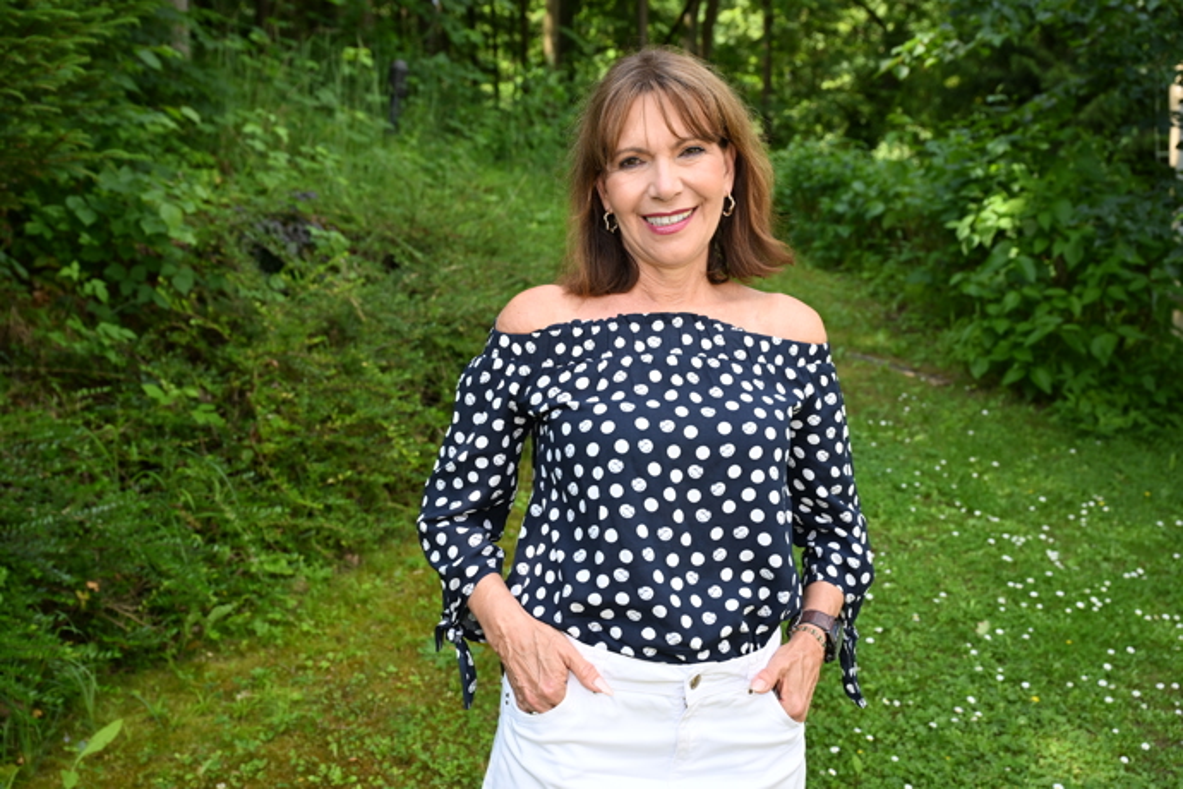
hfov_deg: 50.7
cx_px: 592
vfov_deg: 35.1
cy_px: 394
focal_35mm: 38
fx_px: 1249
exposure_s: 1/500
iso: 500
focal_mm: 38
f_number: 5
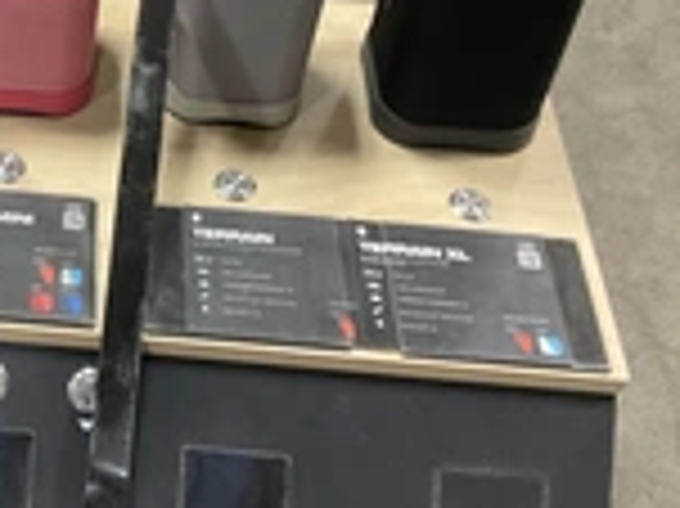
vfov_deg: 18.6
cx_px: -27
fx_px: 1511
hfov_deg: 24.0
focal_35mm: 77
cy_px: 9
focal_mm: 3
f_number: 1.8
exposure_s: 1/40
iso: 250
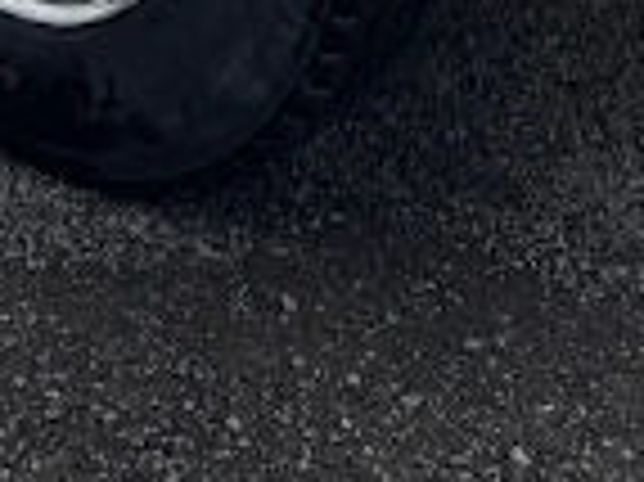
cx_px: -108
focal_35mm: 134
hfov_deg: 14.3
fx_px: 2491
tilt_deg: -4.8
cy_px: -824
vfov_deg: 9.4
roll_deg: +2.8
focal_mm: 6.76
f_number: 1.78
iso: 80
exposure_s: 1/4950
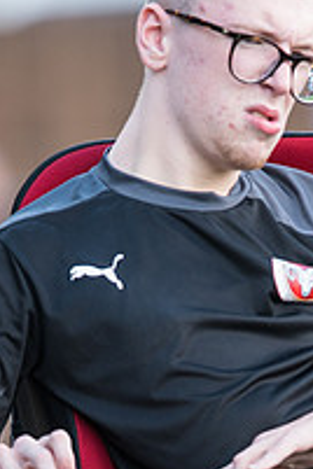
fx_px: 17514
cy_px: 348
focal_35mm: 1343
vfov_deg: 1.5
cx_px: 291
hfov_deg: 1.0
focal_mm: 400
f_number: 2.8
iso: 400
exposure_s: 1/400
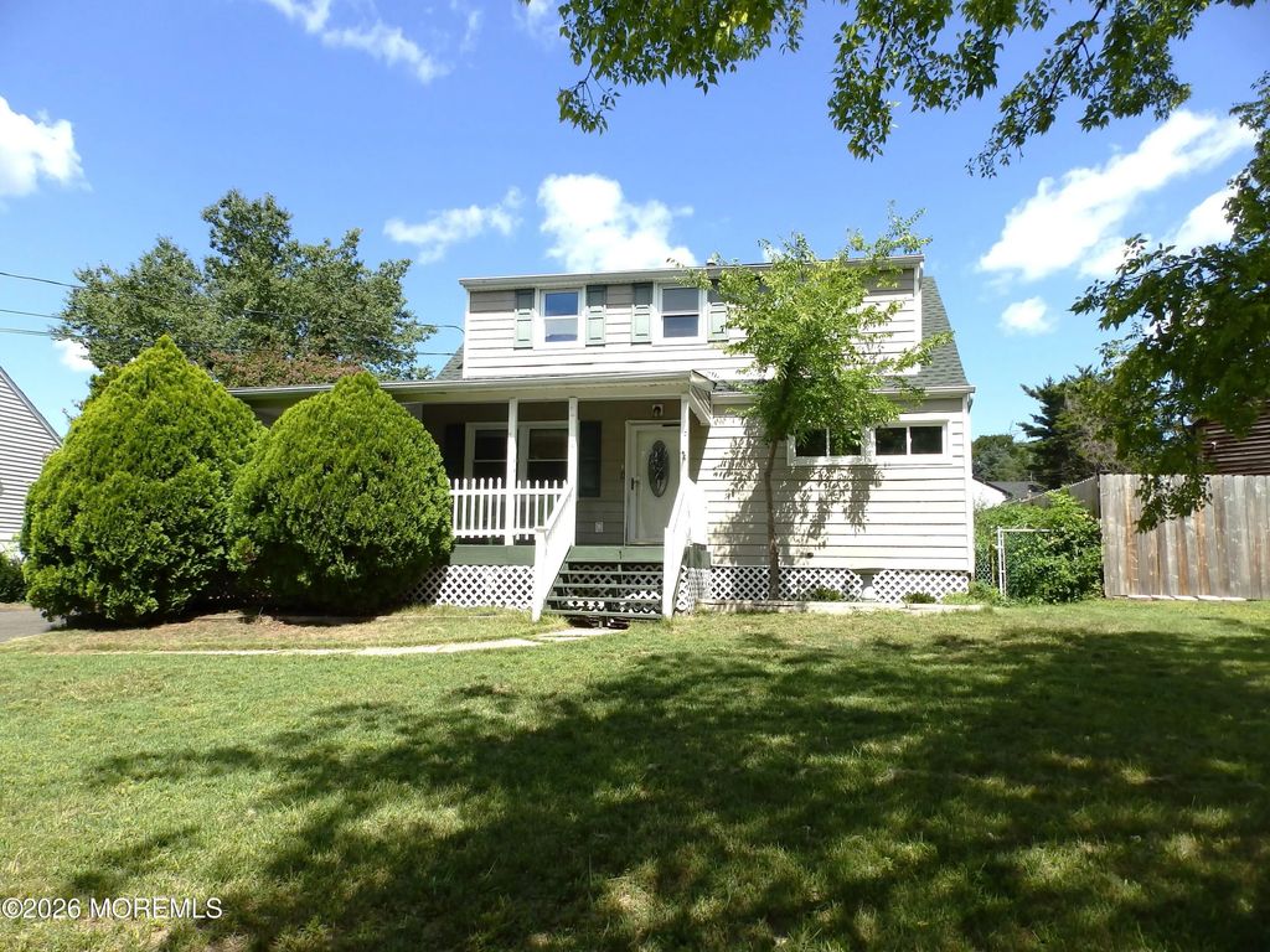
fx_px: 807
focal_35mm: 22
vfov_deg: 61.1
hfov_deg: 76.4
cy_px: 476
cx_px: 635
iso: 80
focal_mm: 4
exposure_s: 1/500
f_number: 4.5
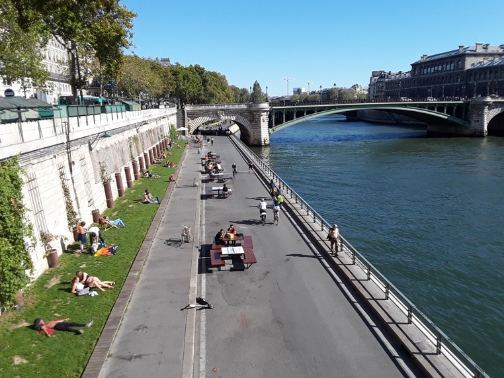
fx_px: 437
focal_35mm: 30
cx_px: 266
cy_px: 200
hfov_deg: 59.9
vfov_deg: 46.8
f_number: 1.9
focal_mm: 2.9
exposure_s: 1/1242
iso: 40
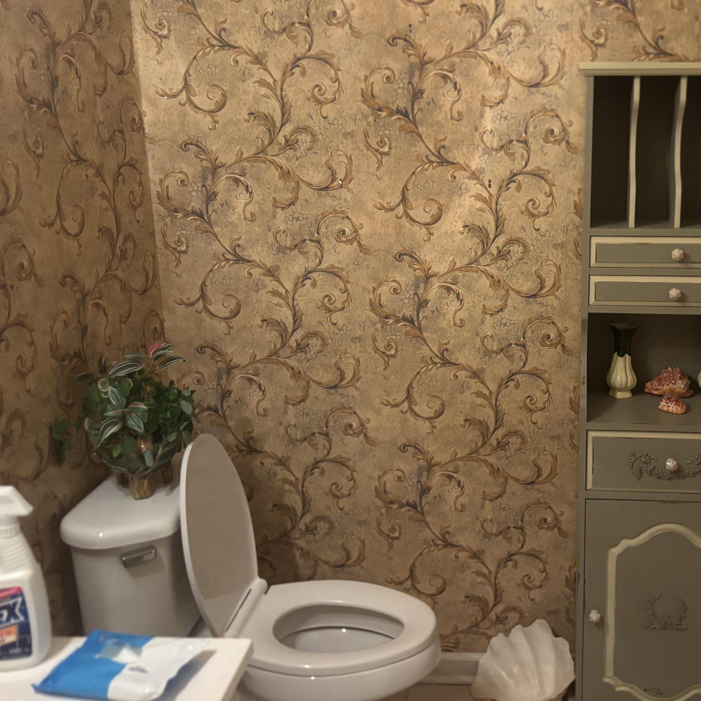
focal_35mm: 39
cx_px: 530
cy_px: 314
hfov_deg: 41.5
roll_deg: -0.4
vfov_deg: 42.8
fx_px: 894
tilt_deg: -14.3
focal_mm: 5.96
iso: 400
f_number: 1.6
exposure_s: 1/60
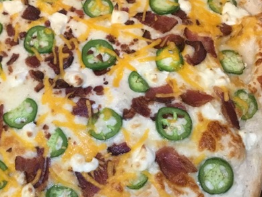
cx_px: 64
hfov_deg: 36.6
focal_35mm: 51
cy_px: 106
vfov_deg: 28.6
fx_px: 386
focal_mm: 3.3
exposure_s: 1/30
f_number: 2.4
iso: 160
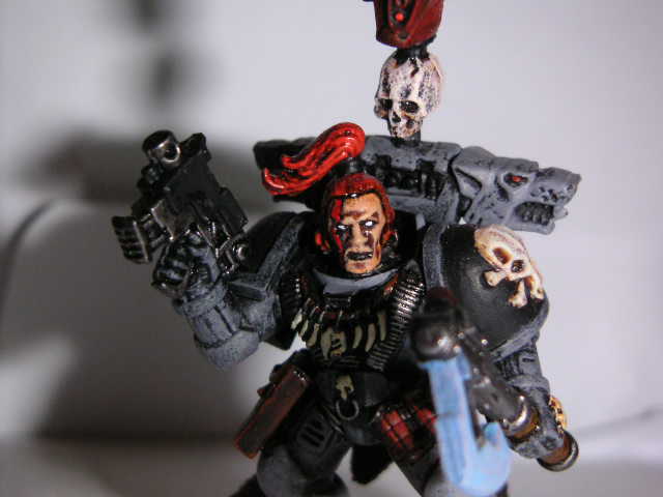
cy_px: 248
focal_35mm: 111
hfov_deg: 17.7
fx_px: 2126
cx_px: 332
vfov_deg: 13.3
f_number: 8
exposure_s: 1/111
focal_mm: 14.4
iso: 200
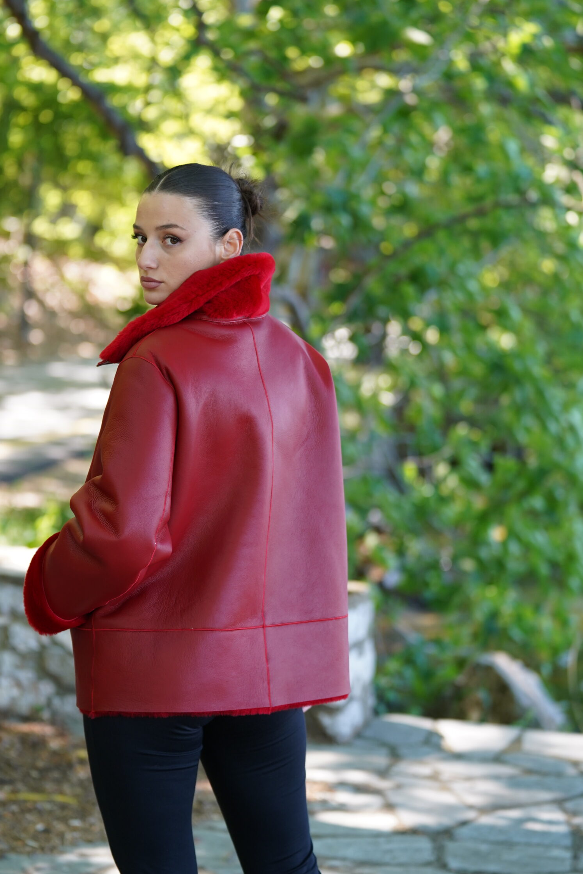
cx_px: 277
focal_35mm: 81
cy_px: 416
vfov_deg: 25.1
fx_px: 1967
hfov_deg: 16.9
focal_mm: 71
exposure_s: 1/320
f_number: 2.8
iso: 500
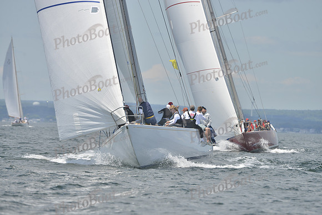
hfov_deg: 5.2
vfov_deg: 3.4
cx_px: 161
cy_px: 108
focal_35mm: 400
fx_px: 3578
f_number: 8
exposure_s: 1/1000
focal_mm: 400
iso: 280
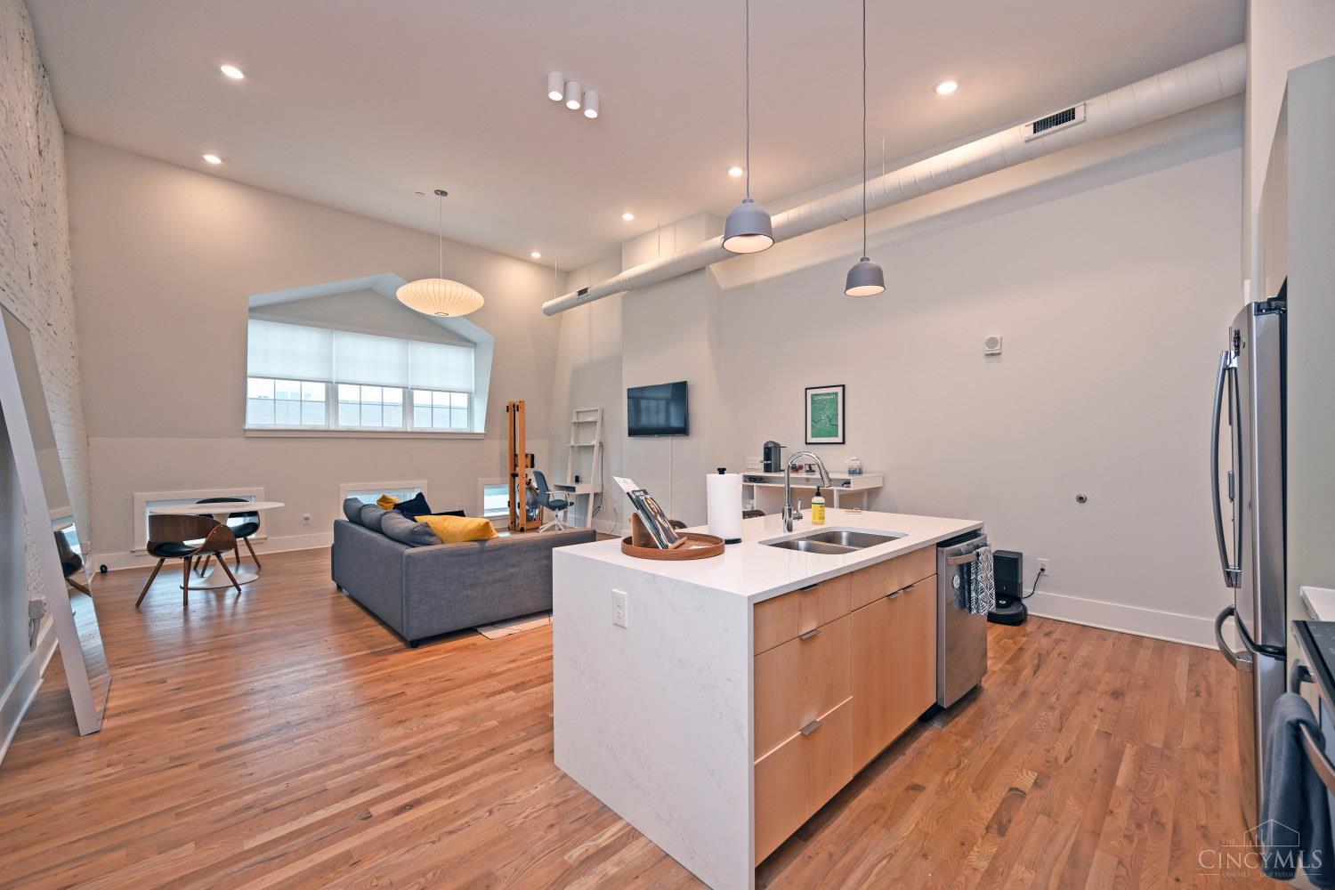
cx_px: 668
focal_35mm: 14
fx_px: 519
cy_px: 445
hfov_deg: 104.3
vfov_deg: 81.2
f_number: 4
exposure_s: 1/60
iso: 320
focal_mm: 14
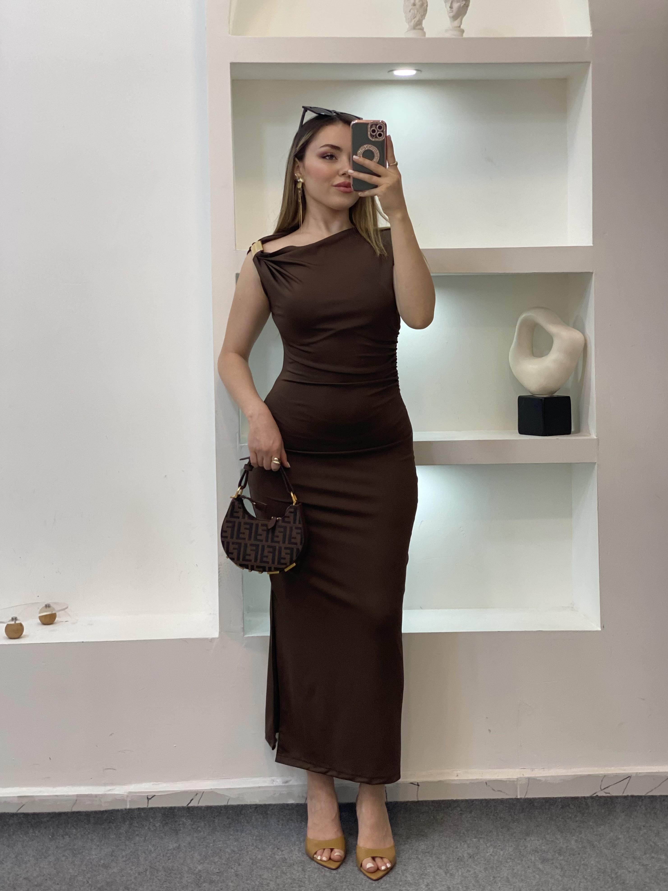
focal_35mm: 52
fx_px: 1338
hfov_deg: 28.0
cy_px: 446
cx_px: 334
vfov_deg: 36.8
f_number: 2
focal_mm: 6
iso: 80
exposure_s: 1/100
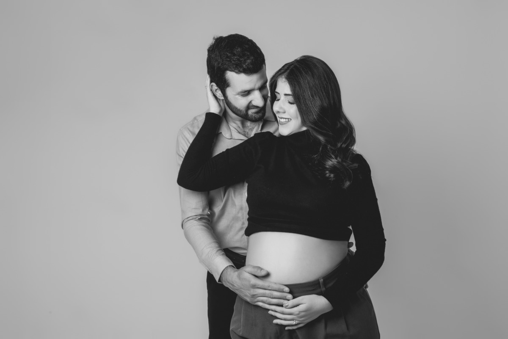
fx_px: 565
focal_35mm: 40
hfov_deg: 48.4
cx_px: 254
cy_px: 170
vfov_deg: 33.4
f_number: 13
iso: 320
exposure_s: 1/125
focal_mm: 40
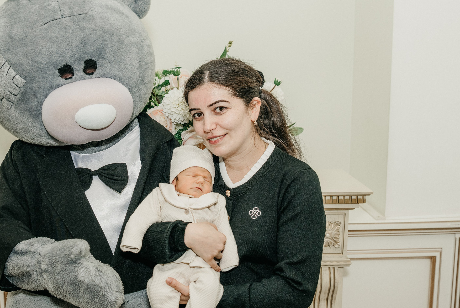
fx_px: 601
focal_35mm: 47
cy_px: 143
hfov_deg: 41.7
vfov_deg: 28.7
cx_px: 185
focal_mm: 28
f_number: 4.5
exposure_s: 1/160
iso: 320
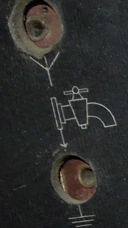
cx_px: 448
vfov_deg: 12.1
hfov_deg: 6.3
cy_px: 355
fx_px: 1020
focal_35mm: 169
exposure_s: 1/30
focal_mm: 4.5
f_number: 3.3
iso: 200
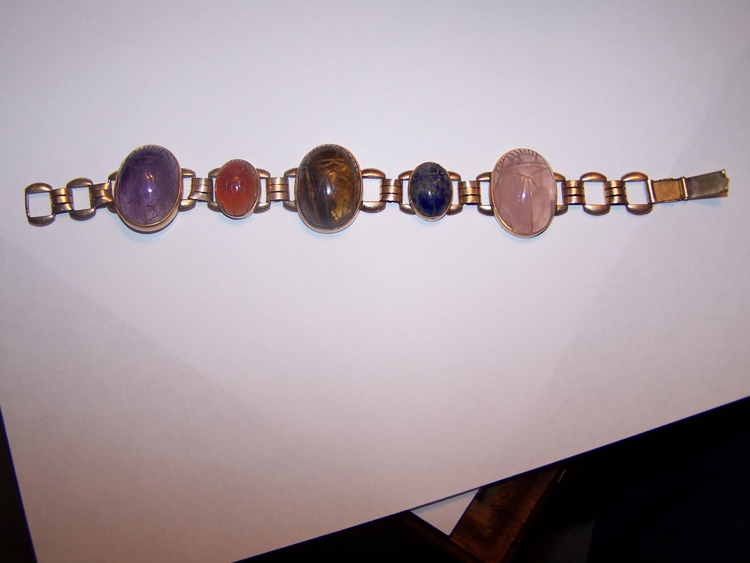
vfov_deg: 37.7
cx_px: 375
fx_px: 823
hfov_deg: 49.0
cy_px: 282
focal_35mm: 38
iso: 80
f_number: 2.8
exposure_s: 1/60
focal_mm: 6.3
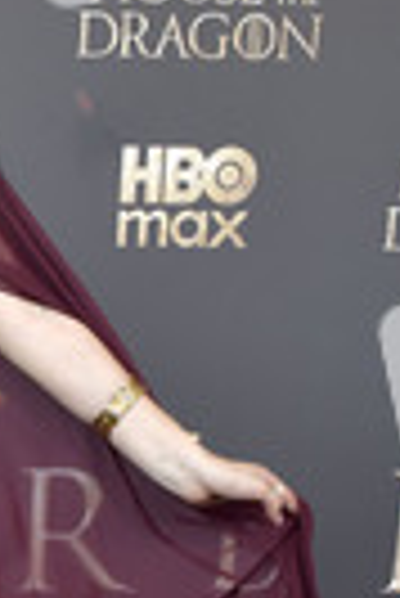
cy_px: 576
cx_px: -157
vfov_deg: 26.7
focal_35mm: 72
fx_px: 1197
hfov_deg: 17.5
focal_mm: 24
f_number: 6.3
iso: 400
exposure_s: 1/250
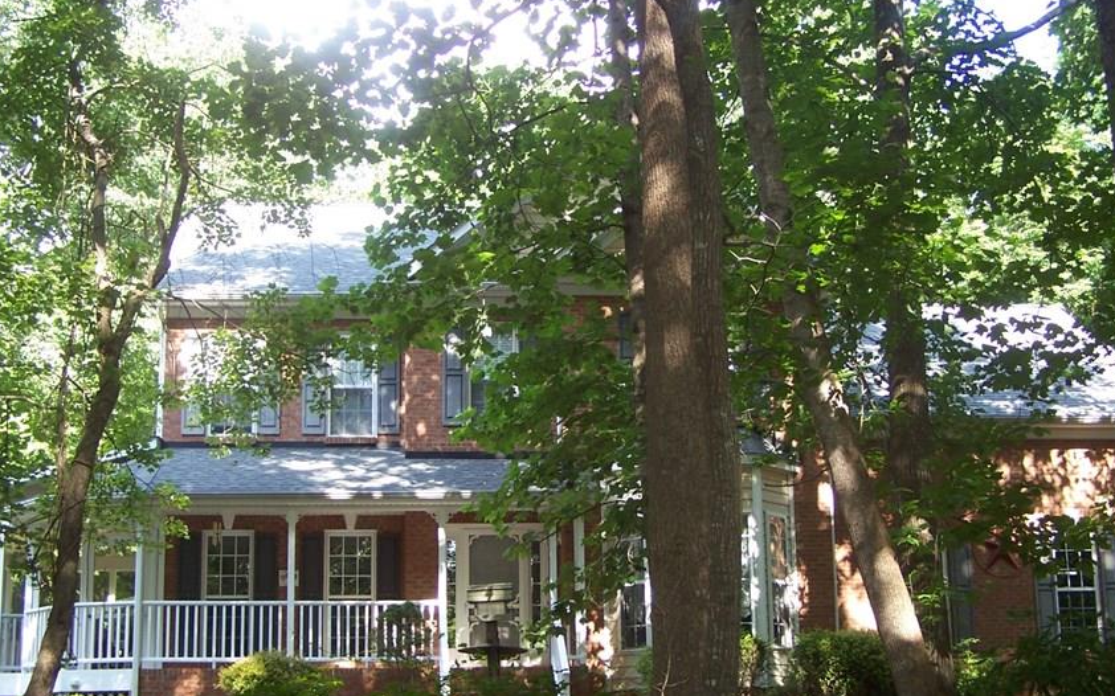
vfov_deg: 26.3
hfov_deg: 41.0
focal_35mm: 49
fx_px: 1489
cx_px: 583
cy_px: 396
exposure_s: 1/60
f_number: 2.8
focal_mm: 6.3
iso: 80
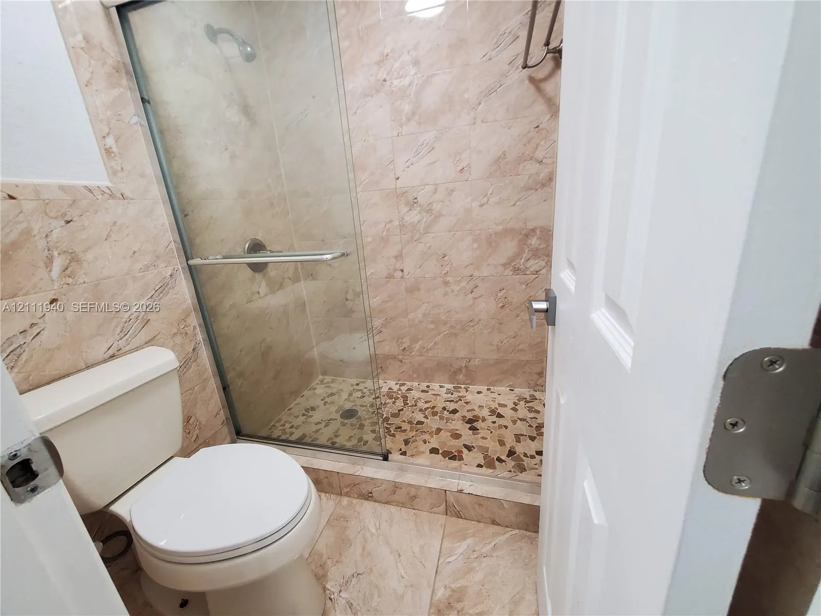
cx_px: 410
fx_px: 308
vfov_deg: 89.9
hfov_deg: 106.2
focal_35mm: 13
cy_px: 308
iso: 320
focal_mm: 1.8
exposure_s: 1/60
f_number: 2.2
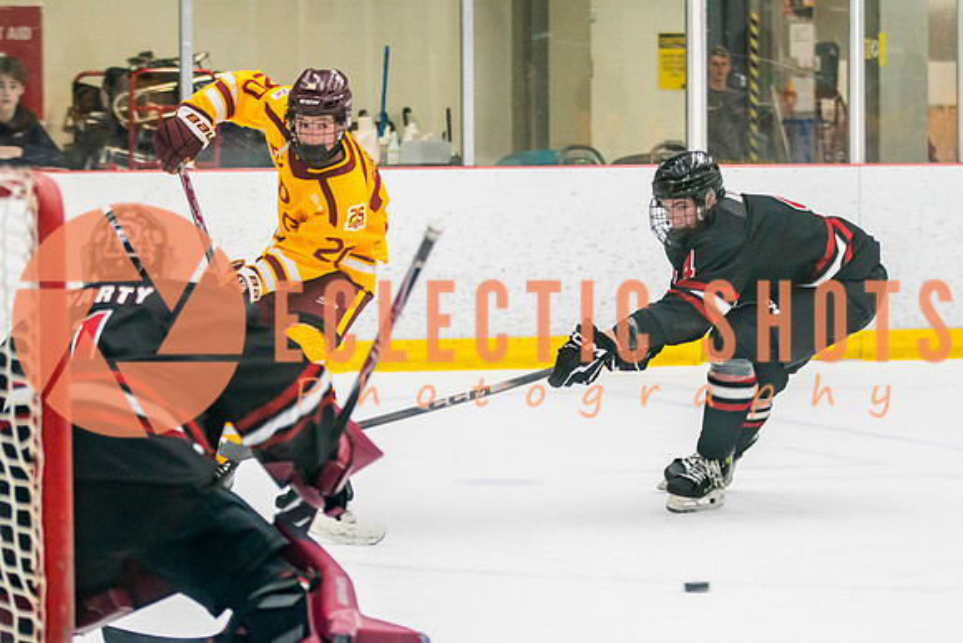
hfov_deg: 12.0
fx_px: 4574
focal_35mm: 171
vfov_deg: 8.0
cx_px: 461
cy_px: 421
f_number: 2.8
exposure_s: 1/640
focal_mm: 95
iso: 1250
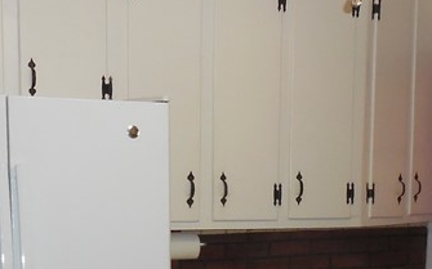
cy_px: 377
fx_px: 953
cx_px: 183
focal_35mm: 81
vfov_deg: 15.1
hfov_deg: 25.5
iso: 320
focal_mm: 4.5
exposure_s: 1/25
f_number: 3.7
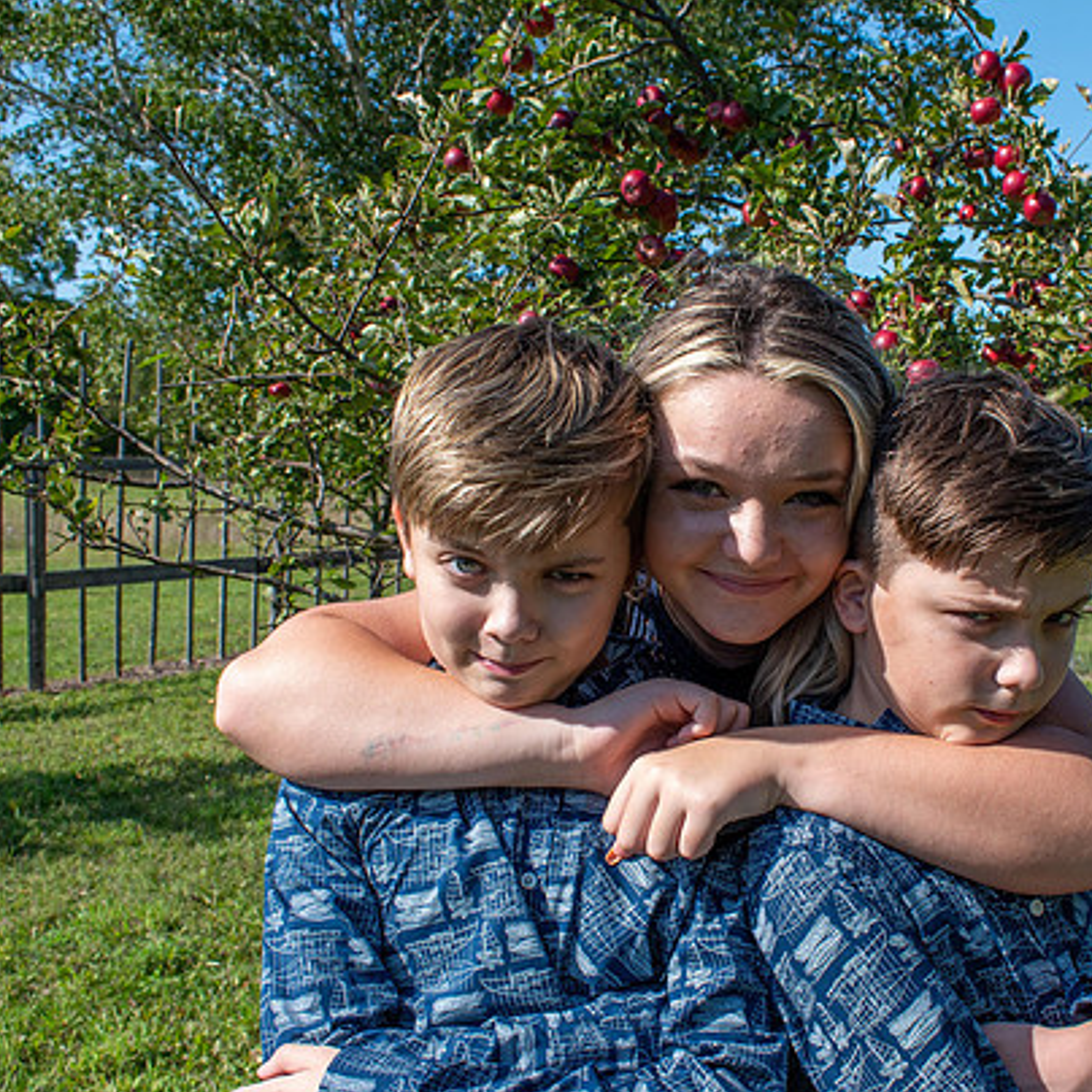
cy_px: 550
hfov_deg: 38.9
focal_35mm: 43
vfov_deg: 39.2
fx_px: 1535
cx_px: 690
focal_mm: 22
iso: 200
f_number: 9
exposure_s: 1/320
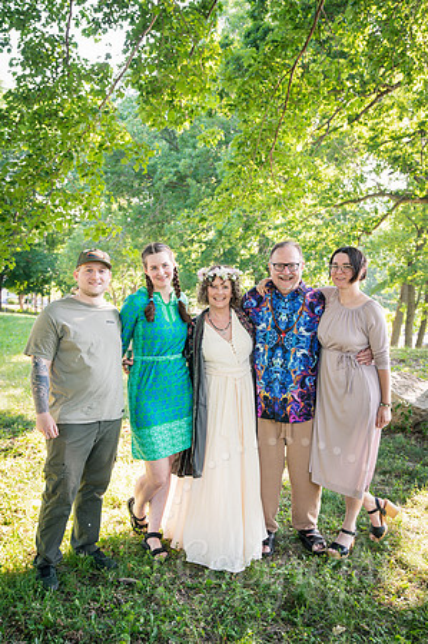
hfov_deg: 35.0
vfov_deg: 50.7
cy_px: 322
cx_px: 214
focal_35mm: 38
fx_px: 679
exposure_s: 1/320
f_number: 4
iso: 1000
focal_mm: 38
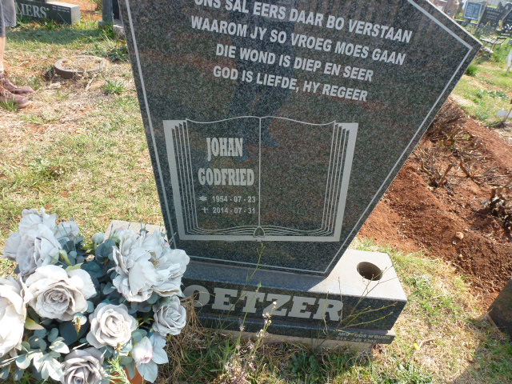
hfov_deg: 71.6
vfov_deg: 56.8
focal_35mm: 24
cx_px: 256
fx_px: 355
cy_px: 192
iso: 125
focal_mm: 4.3
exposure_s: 1/250
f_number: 4
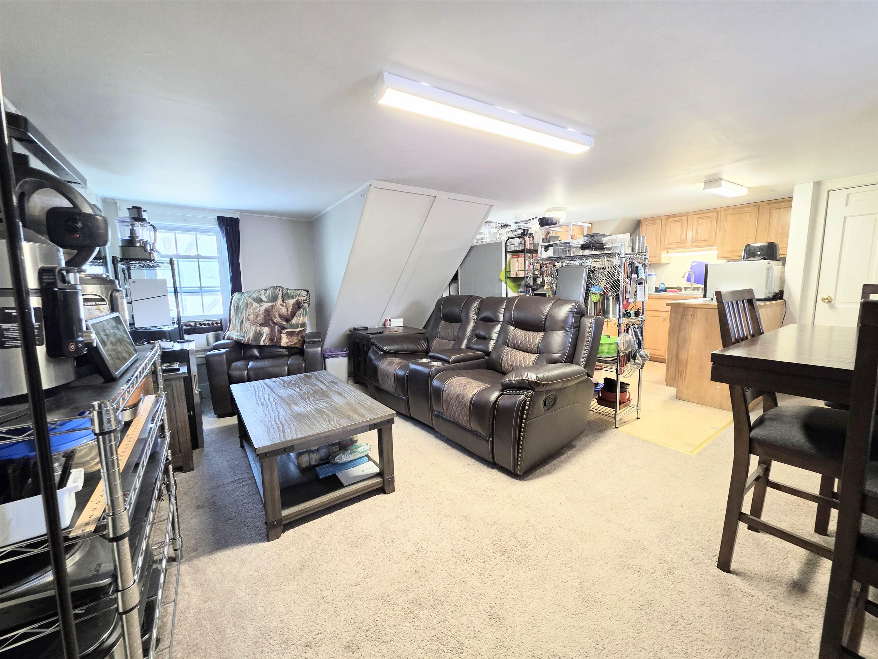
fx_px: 330
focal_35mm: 13
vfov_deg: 89.9
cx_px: 439
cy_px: 330
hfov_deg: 106.2
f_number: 1.9
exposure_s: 1/60
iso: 320
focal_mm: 2.2
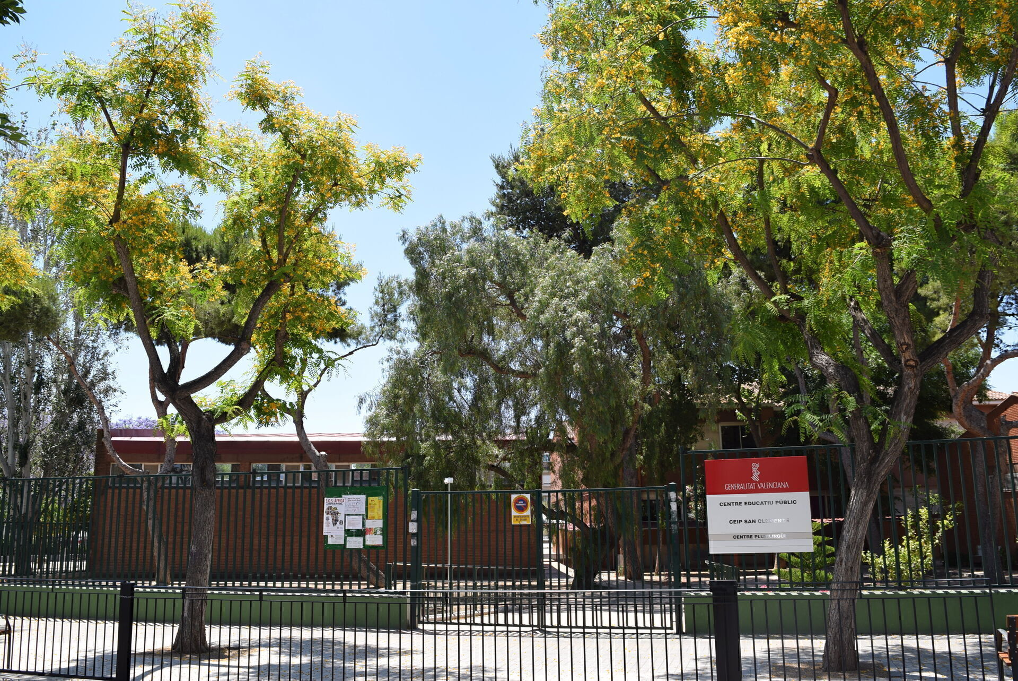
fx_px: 849
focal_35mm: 30
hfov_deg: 61.9
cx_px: 509
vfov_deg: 43.7
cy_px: 340
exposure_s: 1/200
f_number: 9
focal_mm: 20
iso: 100
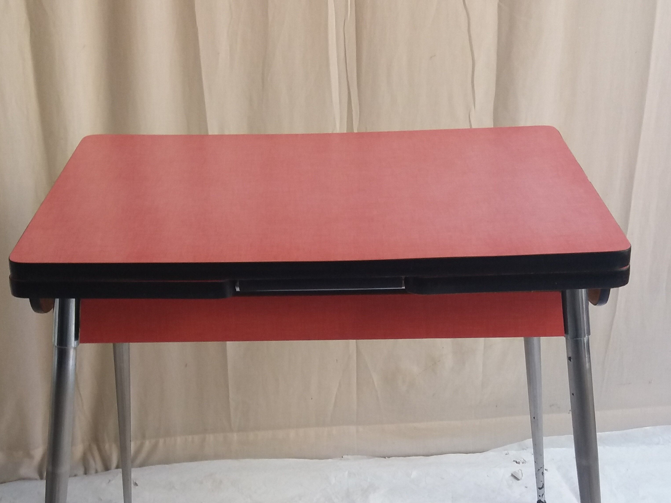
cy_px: 395
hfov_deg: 49.0
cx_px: 334
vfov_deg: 36.6
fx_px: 737
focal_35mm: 38
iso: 80
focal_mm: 3.7
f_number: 1.9
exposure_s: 1/100
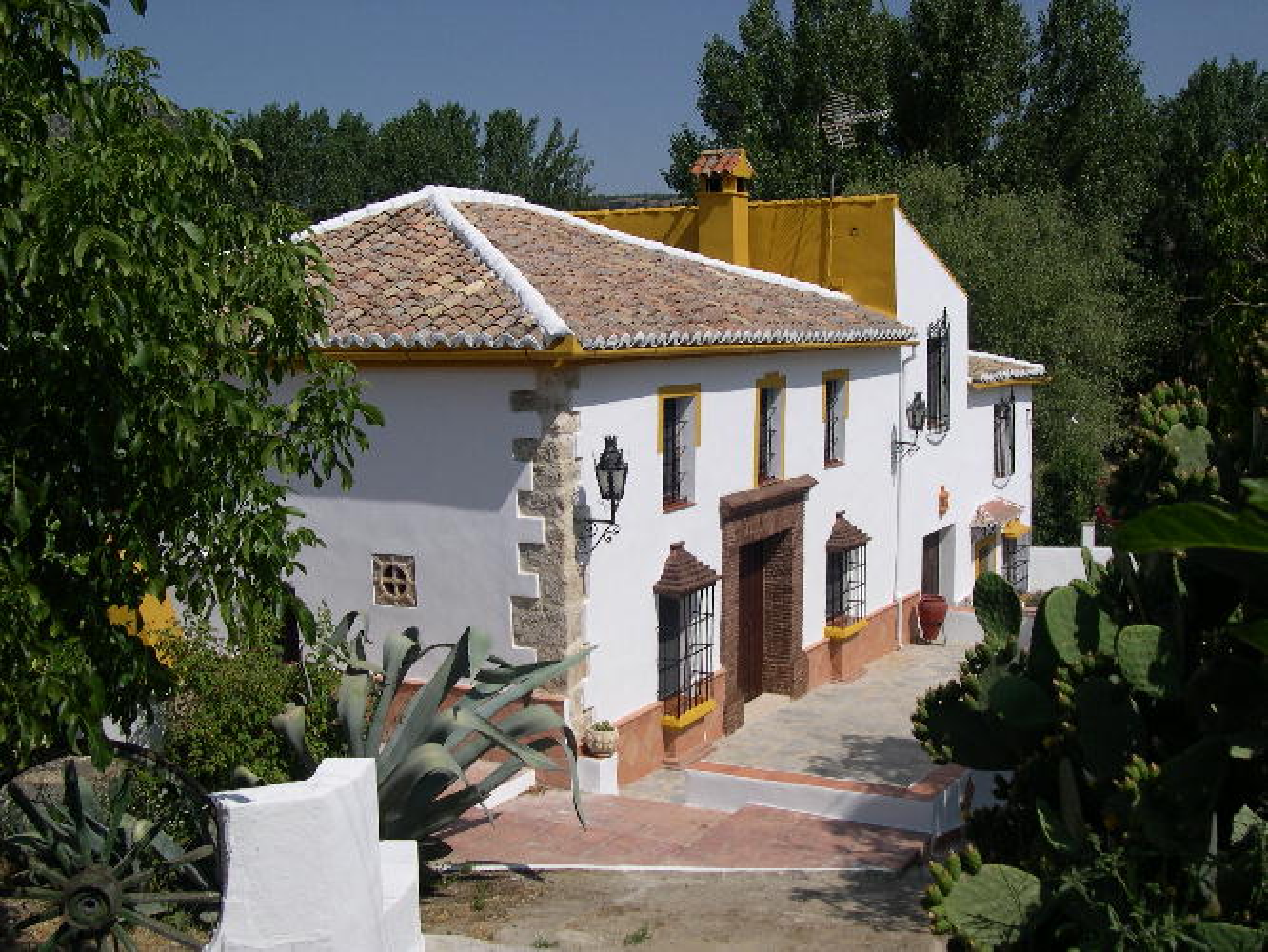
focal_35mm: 38
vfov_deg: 37.7
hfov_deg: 49.0
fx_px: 1392
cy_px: 476
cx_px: 634
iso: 100
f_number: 7.6
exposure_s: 1/432
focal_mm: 8
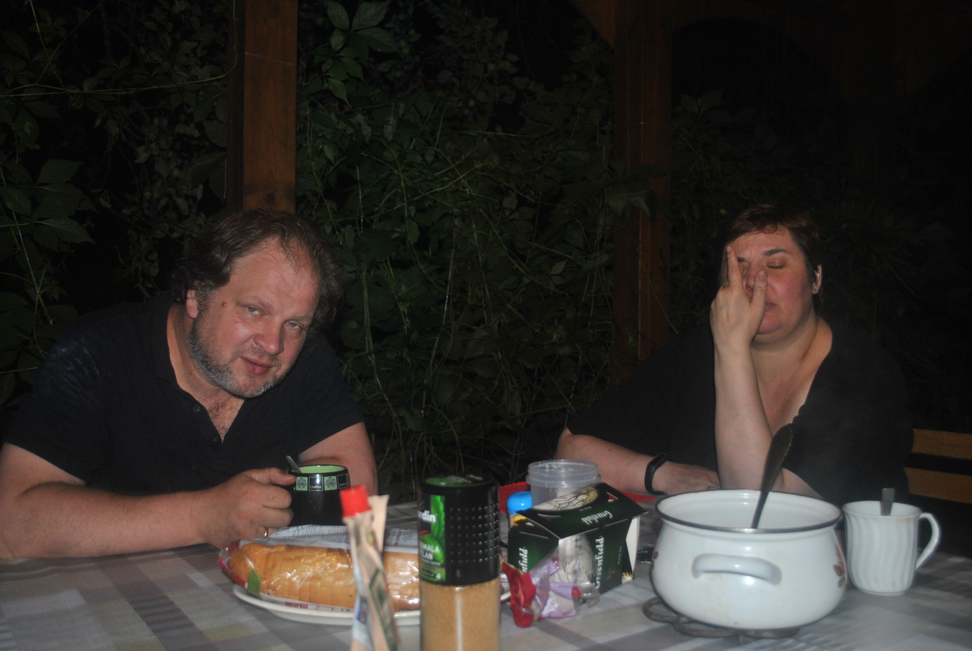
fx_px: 892
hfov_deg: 57.2
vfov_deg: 40.1
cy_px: 326
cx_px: 486
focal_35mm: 33
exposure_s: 1/60
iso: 200
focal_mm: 22
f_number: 4
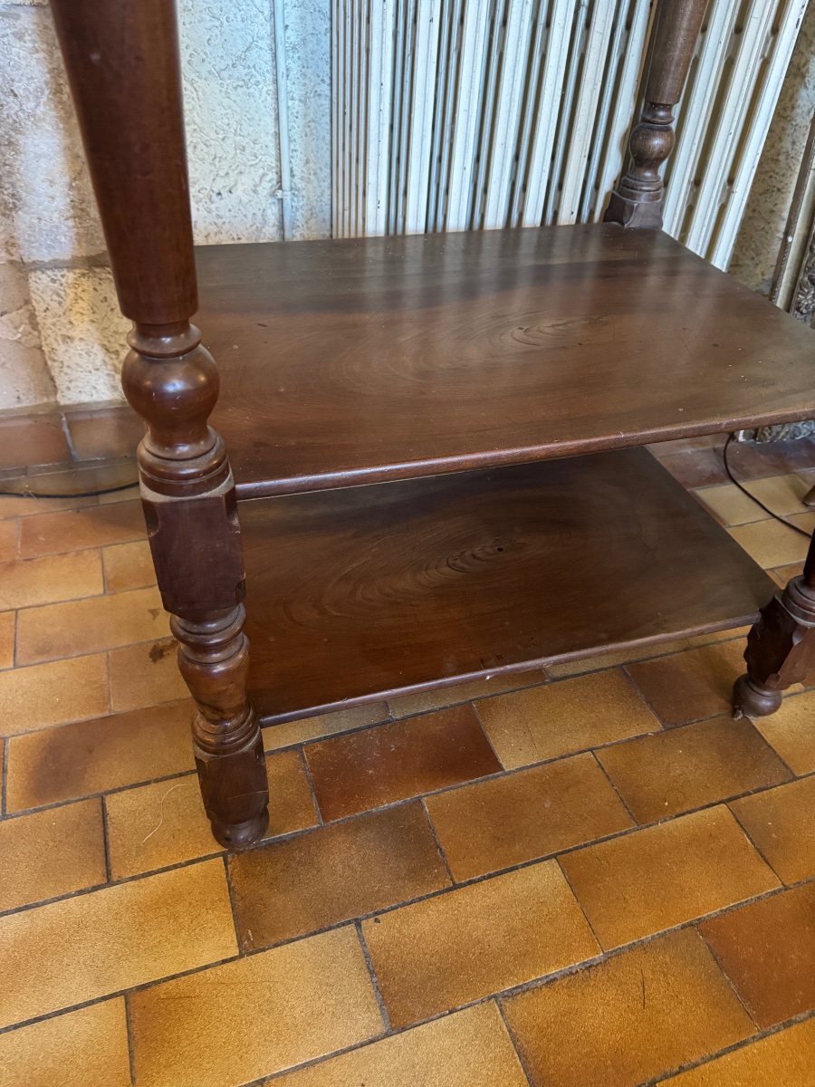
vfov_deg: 71.6
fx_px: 753
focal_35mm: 24
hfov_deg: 56.8
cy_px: 544
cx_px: 408
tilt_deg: -41.2
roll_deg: -4.5
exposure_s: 1/33
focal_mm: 6.76
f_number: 1.78
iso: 800
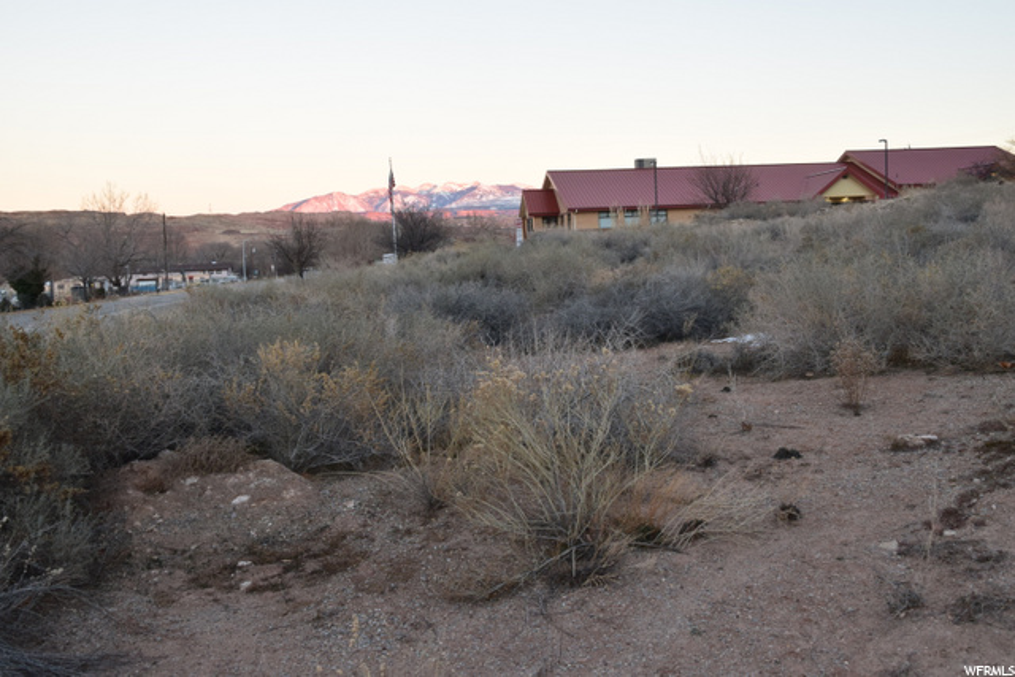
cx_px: 508
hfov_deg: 57.2
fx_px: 931
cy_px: 338
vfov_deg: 40.0
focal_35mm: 33
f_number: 8
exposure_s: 1/60
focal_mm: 22
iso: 800
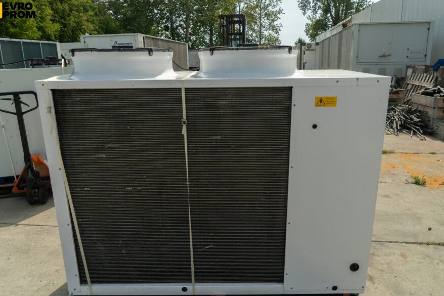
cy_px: 155
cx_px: 223
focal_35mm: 28
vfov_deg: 46.4
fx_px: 345
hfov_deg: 65.5
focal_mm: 24
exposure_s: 1/200
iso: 100
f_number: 6.3
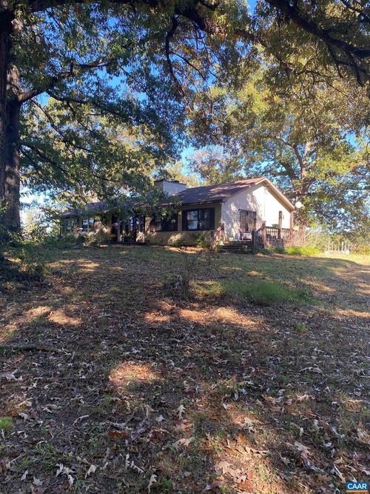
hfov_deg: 53.0
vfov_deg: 67.3
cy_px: 247
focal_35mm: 26
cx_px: 185
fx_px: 371
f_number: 1.8
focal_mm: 4.25
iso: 32
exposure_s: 1/197
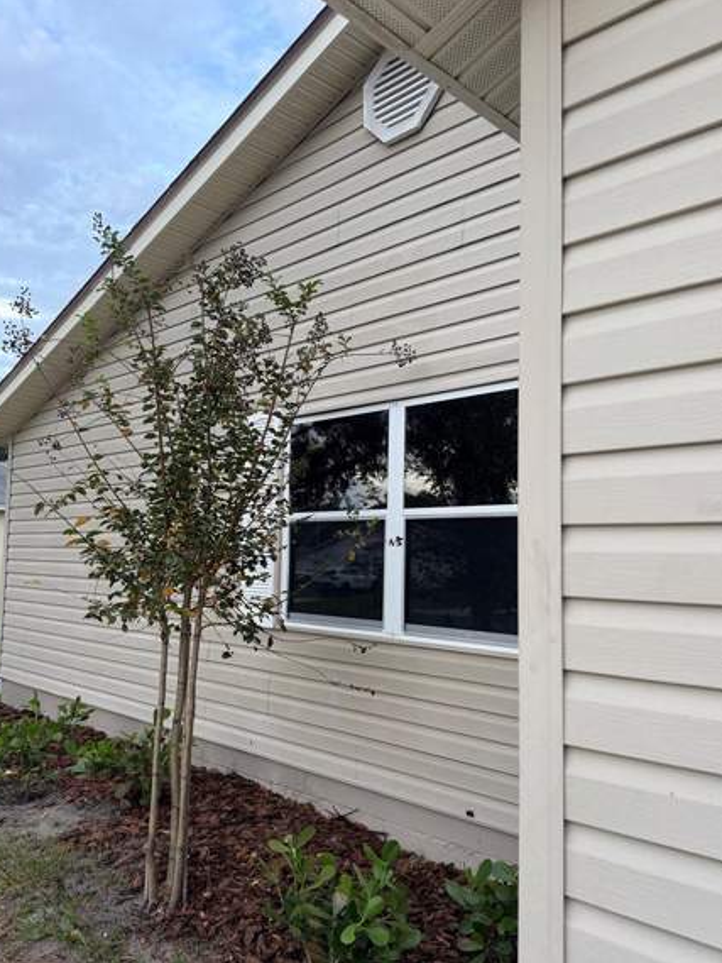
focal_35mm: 27
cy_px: 508
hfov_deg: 51.4
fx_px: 751
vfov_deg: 65.3
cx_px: 355
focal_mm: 6.76
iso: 125
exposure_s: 1/143
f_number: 1.78
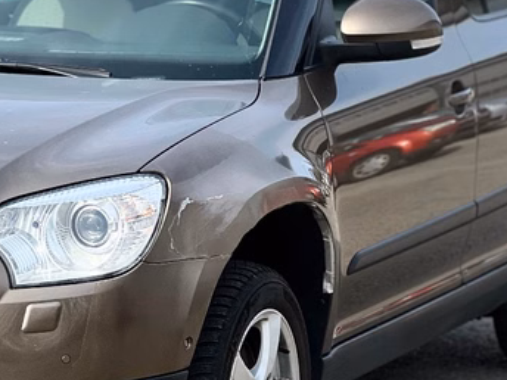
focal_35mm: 179
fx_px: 2622
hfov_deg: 11.0
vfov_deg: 8.3
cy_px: 211
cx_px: 43
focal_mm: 9
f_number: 2.8
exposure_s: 1/506
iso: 32
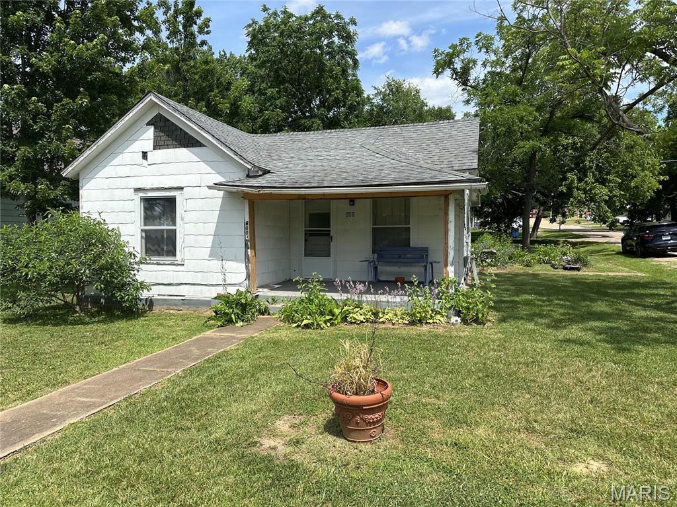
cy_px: 254
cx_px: 338
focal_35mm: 24
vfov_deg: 56.8
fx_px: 469
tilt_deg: -3.0
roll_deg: -0.1
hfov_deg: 71.6
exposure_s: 1/3472
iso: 80
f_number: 1.78
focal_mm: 6.86
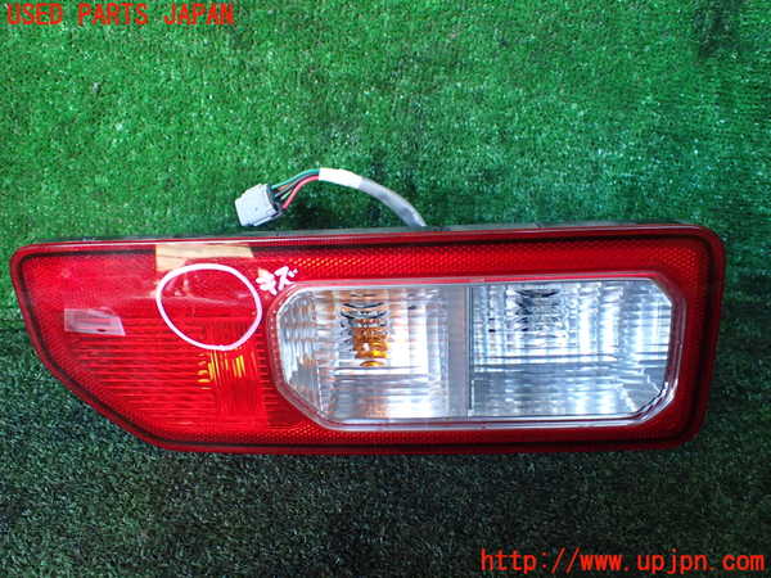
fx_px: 668
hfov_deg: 60.0
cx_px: 386
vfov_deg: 46.8
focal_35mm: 30
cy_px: 289
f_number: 2.3
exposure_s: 1/125
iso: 640
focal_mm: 5.4
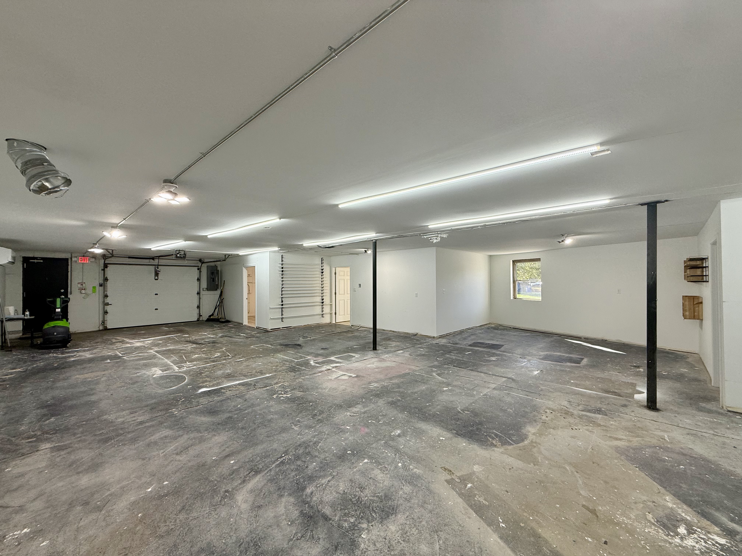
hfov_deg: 102.1
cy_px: 278
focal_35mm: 14
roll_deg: +0.0
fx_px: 300
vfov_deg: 85.7
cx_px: 371
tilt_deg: +0.7
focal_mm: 2.22
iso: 64
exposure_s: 1/152
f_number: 2.2
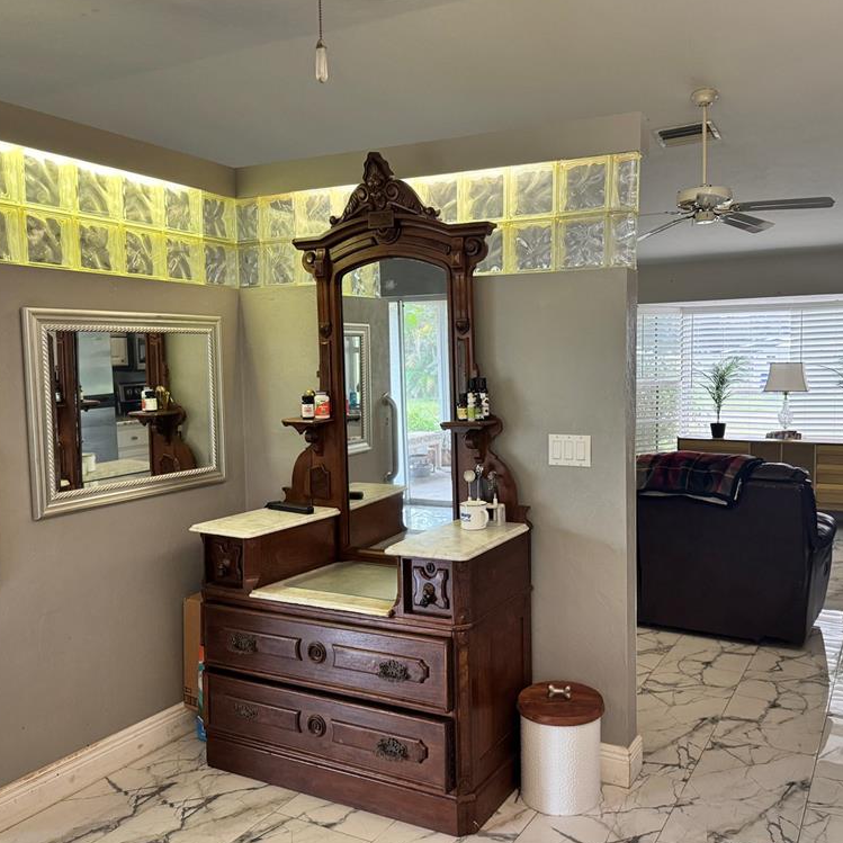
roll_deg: +0.7
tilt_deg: -4.3
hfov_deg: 55.4
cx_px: 487
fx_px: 799
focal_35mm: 29
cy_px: 418
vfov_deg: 55.6
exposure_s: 1/60
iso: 250
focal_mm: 6.76
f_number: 1.78
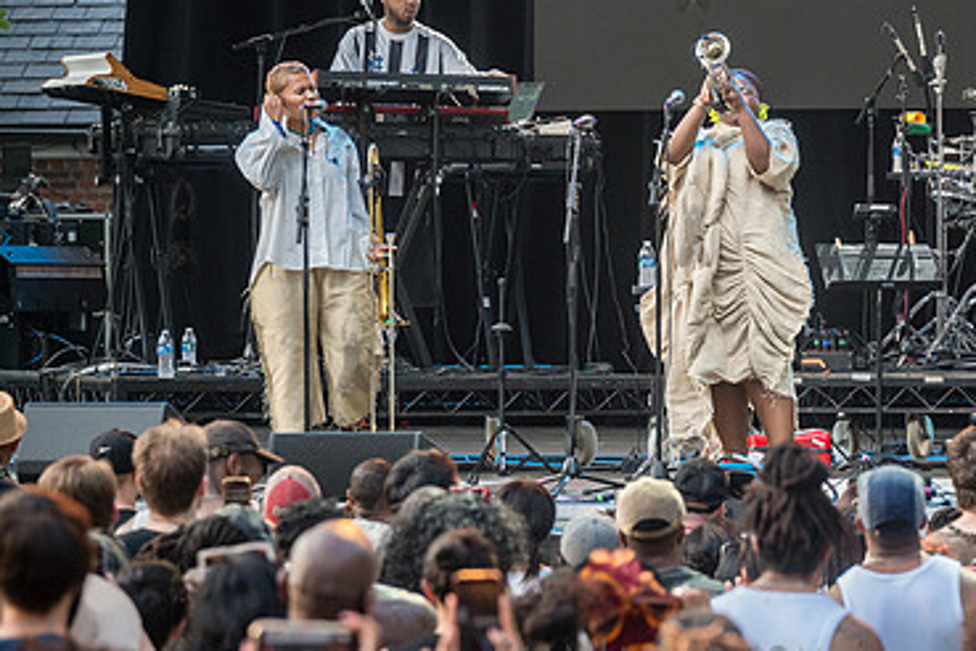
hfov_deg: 8.3
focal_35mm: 248
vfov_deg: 5.5
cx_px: 690
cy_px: 220
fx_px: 6723
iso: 1000
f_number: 4.5
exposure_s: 1/320
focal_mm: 150
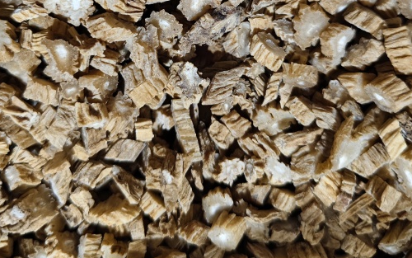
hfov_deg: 50.4
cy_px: 25
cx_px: 199
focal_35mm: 39
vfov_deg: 31.3
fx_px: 438
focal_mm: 5.56
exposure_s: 1/33.3
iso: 1340
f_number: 1.88
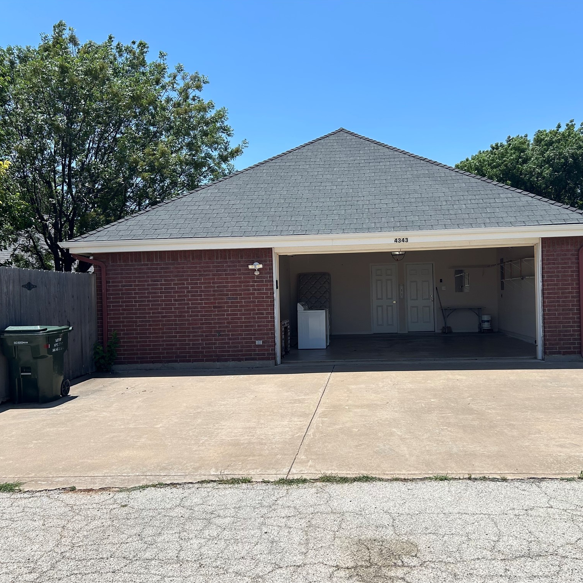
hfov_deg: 52.3
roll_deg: +1.6
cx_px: 334
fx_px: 591
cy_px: 293
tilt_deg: +0.6
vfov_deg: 52.5
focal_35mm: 31
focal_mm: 5.7
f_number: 1.5
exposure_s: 1/4274
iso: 50
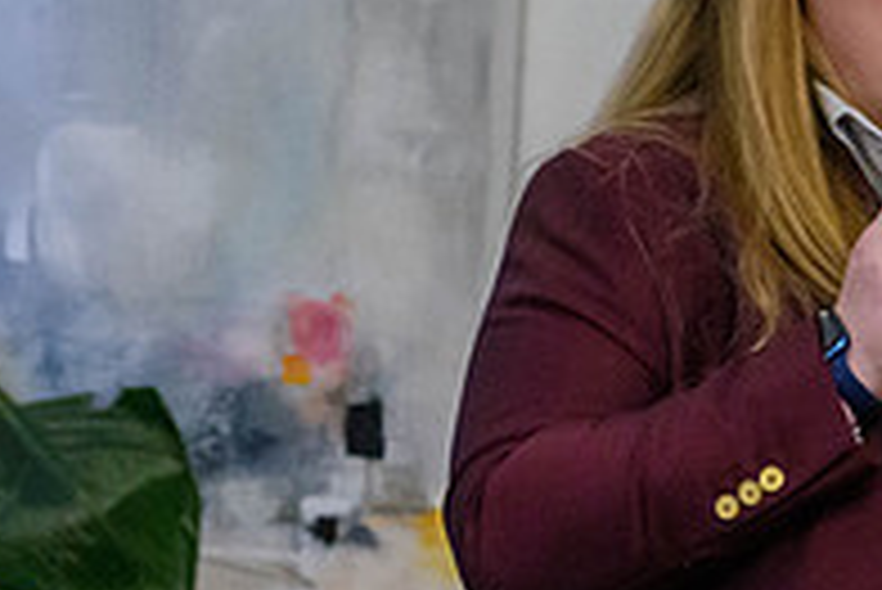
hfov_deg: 3.4
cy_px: 538
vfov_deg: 2.3
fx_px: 14661
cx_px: 549
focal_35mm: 598
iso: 2500
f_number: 4.8
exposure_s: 1/125
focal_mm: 135
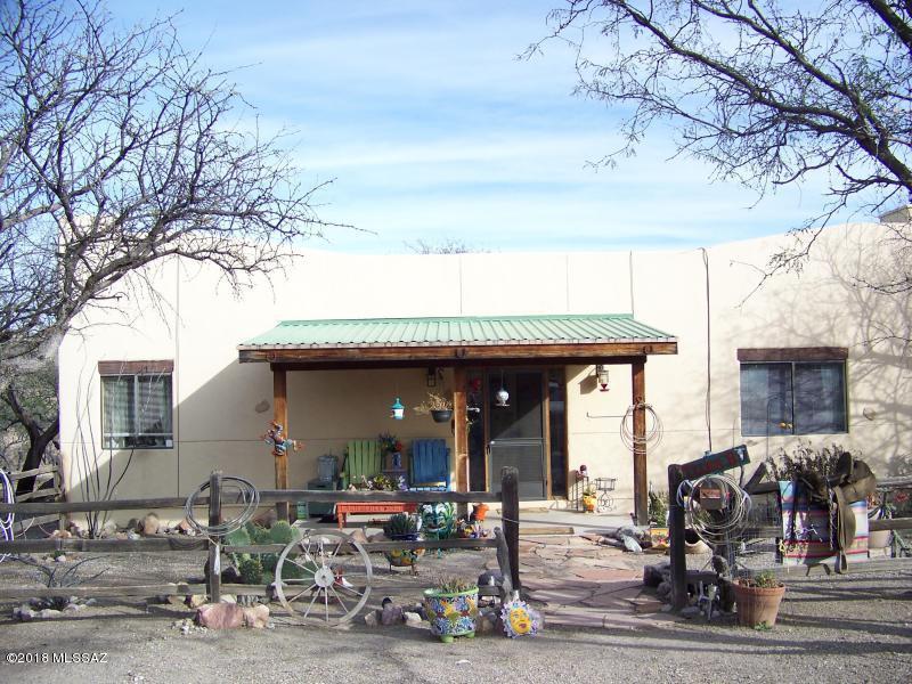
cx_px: 456
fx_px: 948
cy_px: 342
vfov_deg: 39.7
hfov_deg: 51.4
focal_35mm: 36
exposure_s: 1/500
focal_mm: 5.85
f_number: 2.8
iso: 64
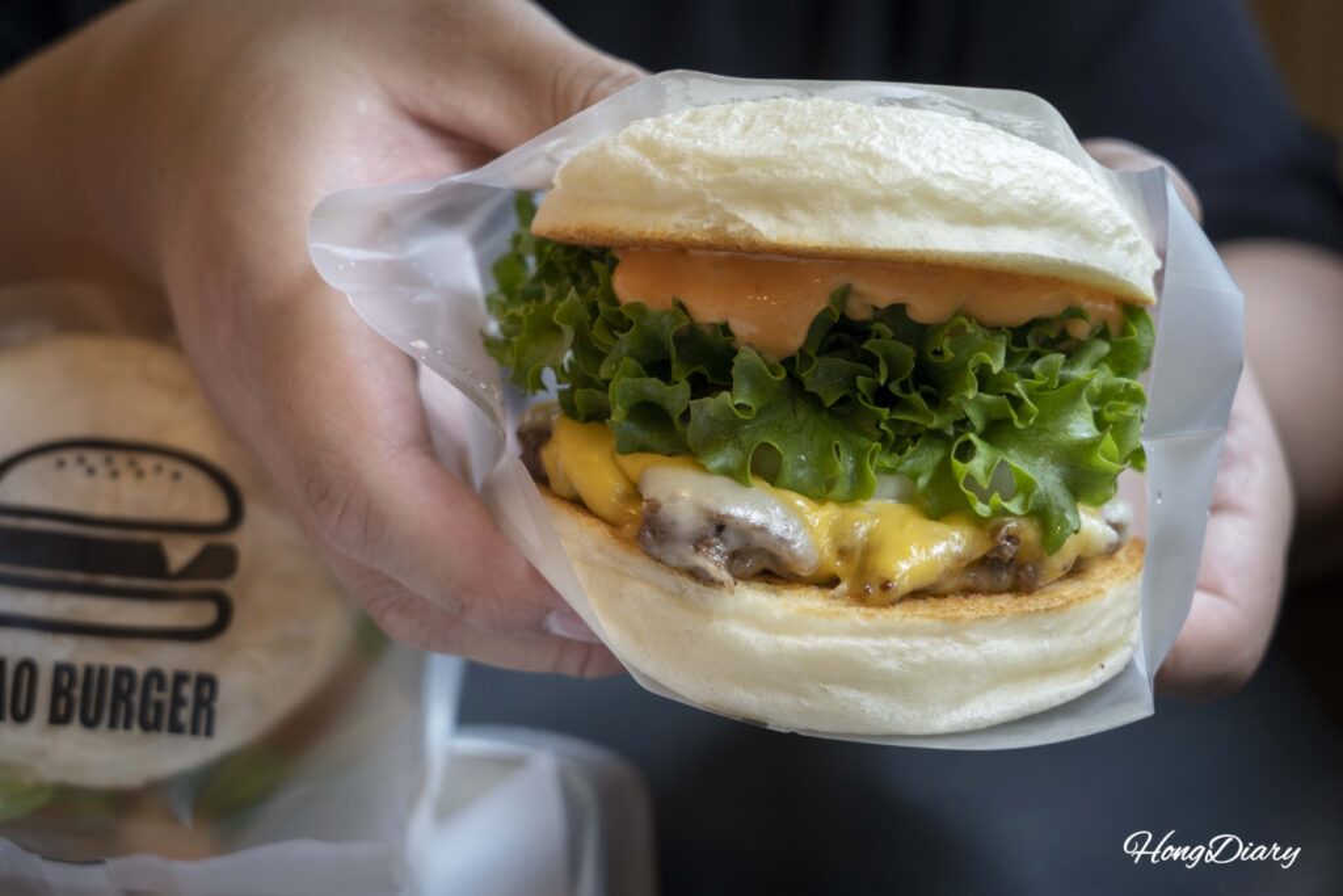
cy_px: 448
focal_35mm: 60
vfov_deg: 22.6
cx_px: 672
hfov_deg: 33.4
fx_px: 2238
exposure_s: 1/60
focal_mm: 60
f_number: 5.6
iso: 640
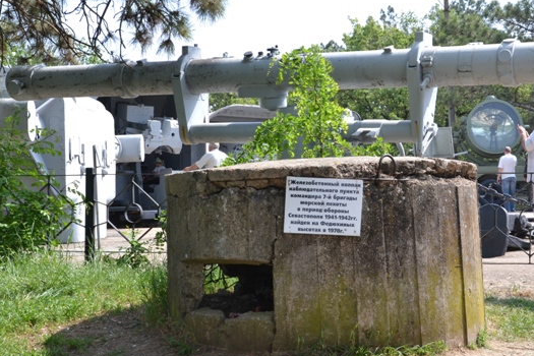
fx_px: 949
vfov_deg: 21.2
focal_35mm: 64
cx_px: 324
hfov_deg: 31.3
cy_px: 193
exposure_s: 1/400
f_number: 8
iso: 400
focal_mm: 28
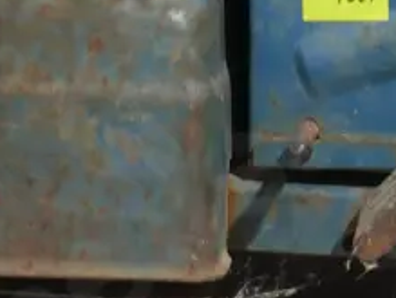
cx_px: 396
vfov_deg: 8.8
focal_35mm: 168
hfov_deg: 11.6
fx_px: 1925
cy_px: 59
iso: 640
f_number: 4
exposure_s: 1/60
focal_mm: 18
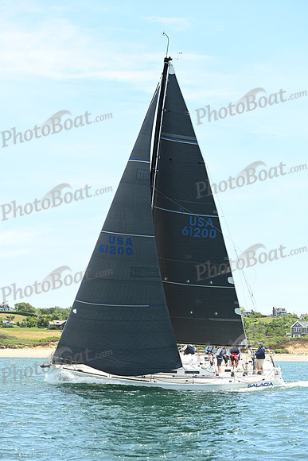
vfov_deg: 23.6
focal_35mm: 86
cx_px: 154
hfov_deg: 15.9
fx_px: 1103
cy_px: 230
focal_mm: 86
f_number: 4.5
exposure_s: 1/1000
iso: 320
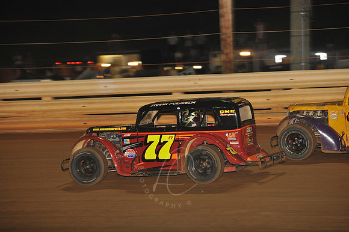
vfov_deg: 8.1
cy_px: 116
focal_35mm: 170
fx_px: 1647
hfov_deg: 12.1
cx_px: 174
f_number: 6.3
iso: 1000
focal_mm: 170
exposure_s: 1/320
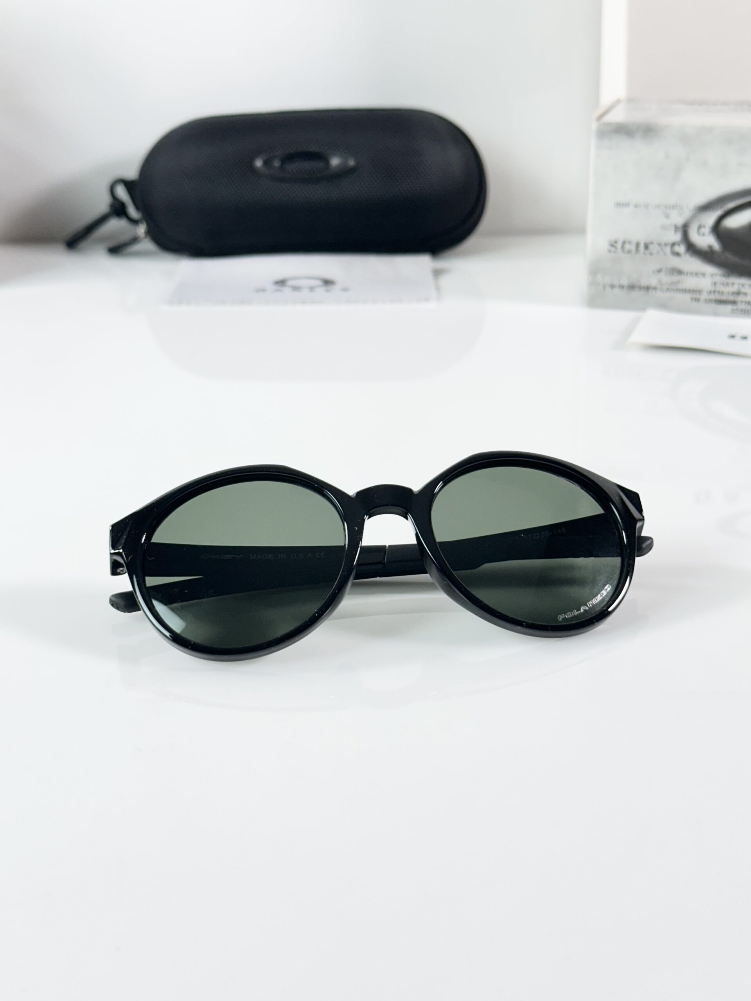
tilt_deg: -23.3
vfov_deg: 39.7
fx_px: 1388
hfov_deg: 30.3
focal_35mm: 48
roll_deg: +0.9
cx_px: 376
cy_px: 500
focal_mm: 6.86
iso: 80
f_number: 1.78
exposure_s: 1/100
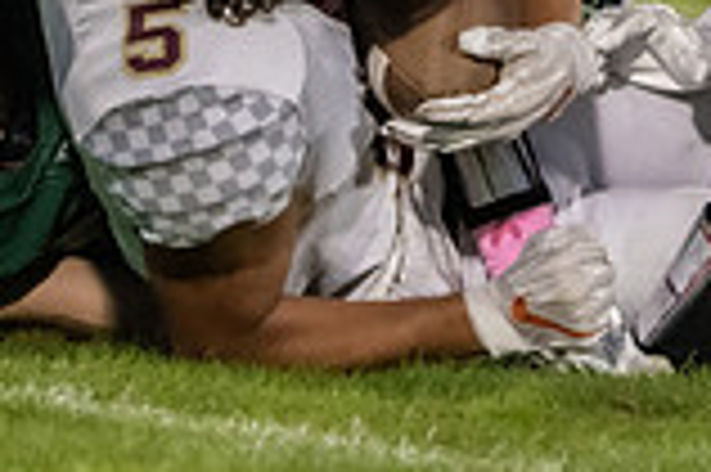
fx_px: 25530
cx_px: 565
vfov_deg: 1.1
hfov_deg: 1.6
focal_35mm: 1294
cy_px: -430
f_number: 5.6
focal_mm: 306
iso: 8000
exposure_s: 1/800
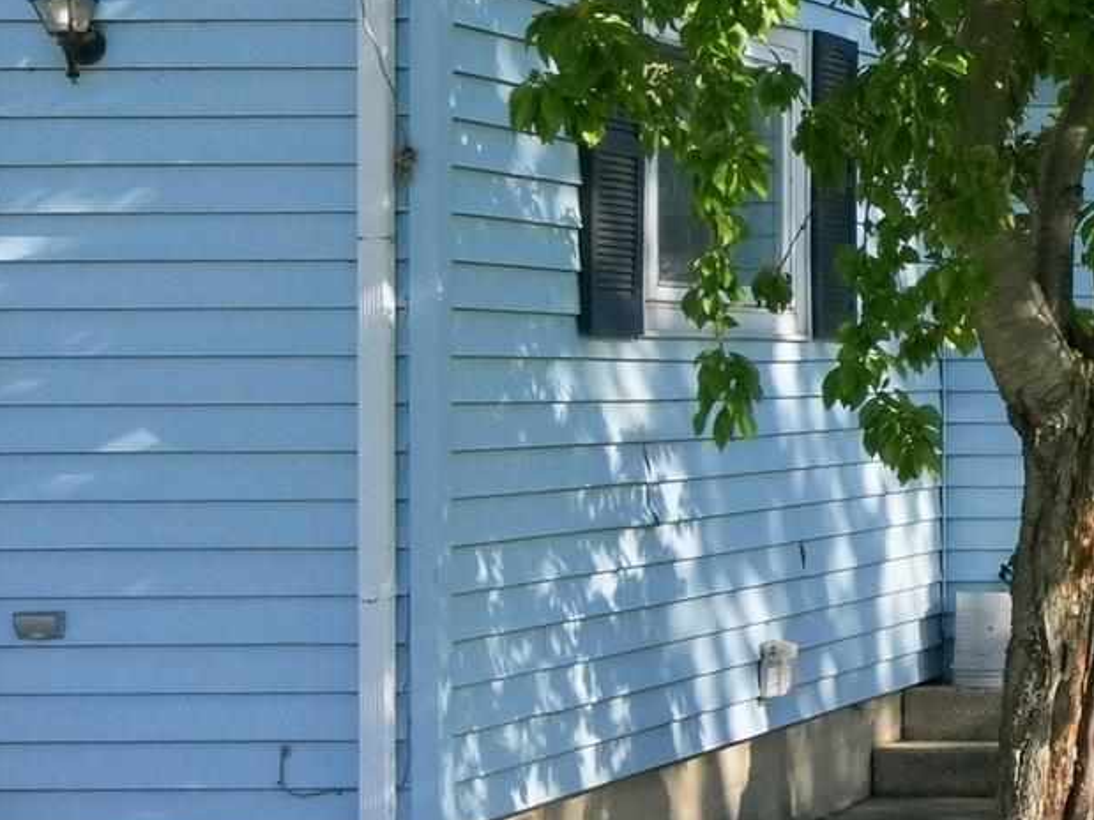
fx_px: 3222
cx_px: 1978
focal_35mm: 102
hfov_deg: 16.2
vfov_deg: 14.5
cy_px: 331
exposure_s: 1/4000
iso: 800
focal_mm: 17.5
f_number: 4
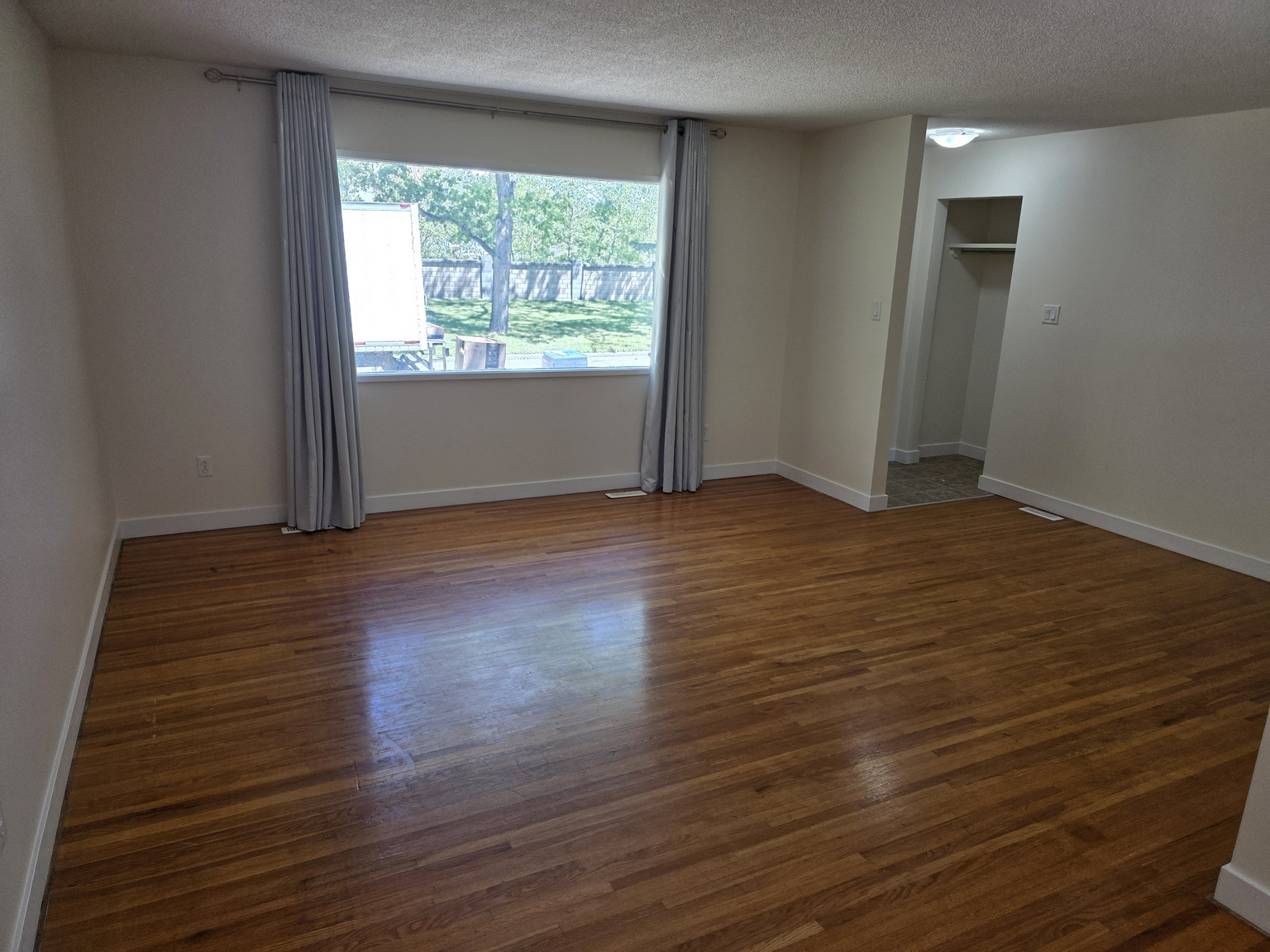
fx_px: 844
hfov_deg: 73.9
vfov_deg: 58.9
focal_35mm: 23
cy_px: 476
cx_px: 635
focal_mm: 6.3
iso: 50
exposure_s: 1/180
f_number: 1.7
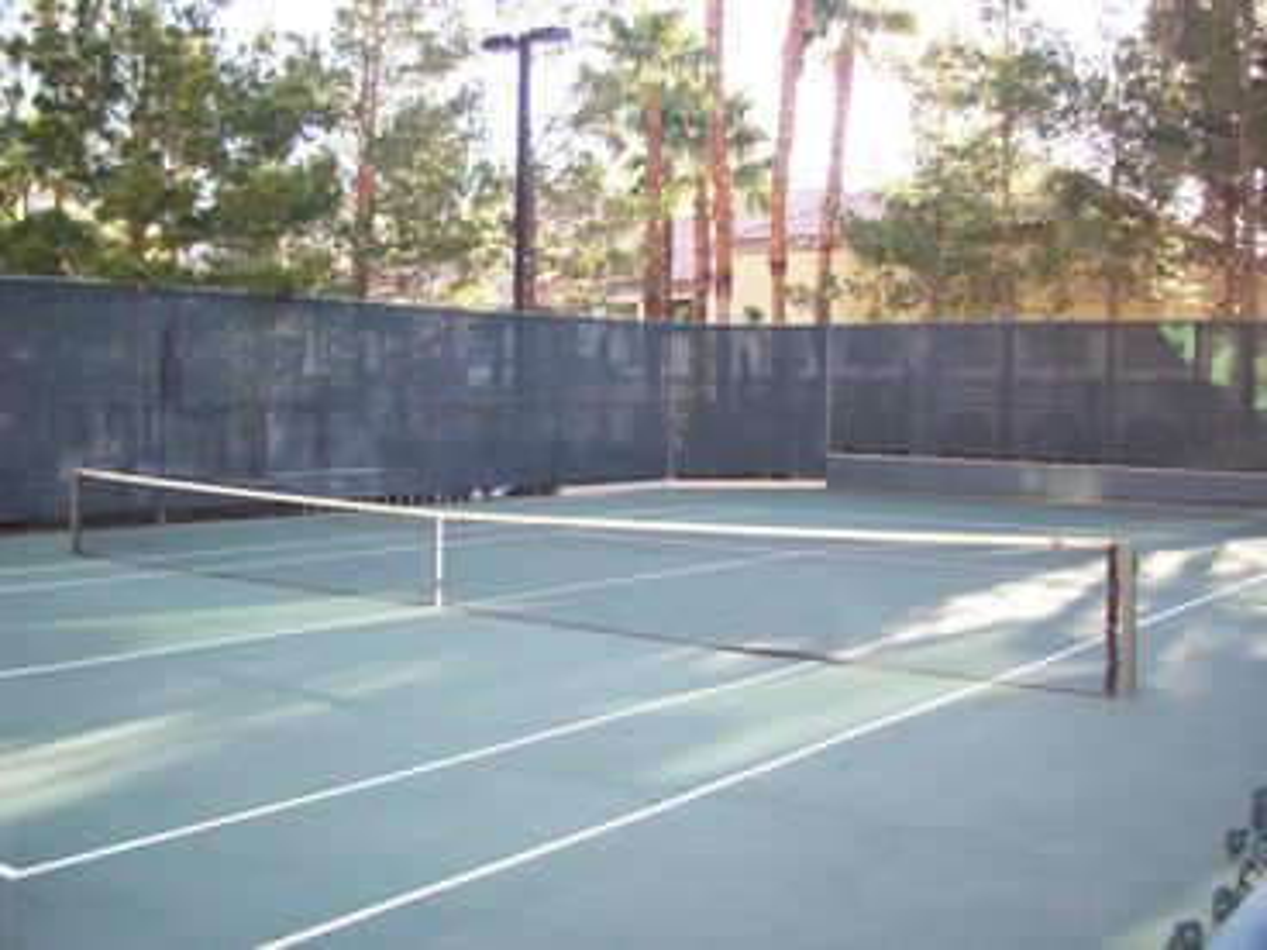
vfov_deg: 38.7
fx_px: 1354
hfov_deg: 50.1
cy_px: 475
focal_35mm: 37
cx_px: 634
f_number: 2.8
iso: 80
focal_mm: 6.2
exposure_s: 1/80
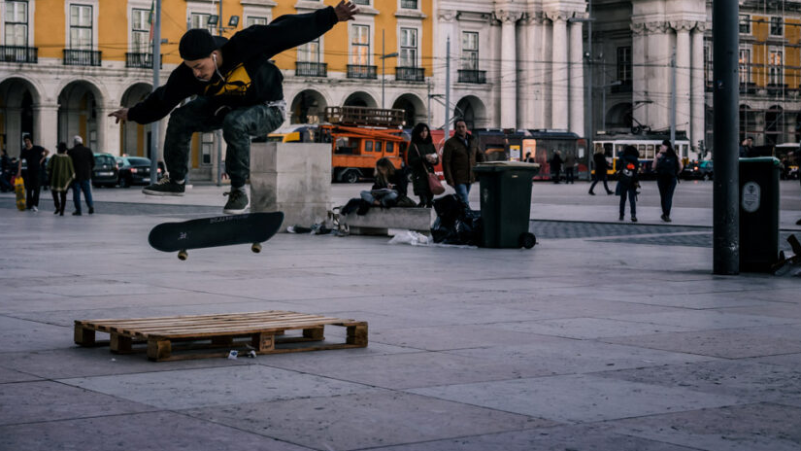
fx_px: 1381
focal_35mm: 65
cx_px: 372
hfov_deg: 32.3
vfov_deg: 18.5
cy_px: 137
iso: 1600
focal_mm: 50
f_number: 4.5
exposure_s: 1/640
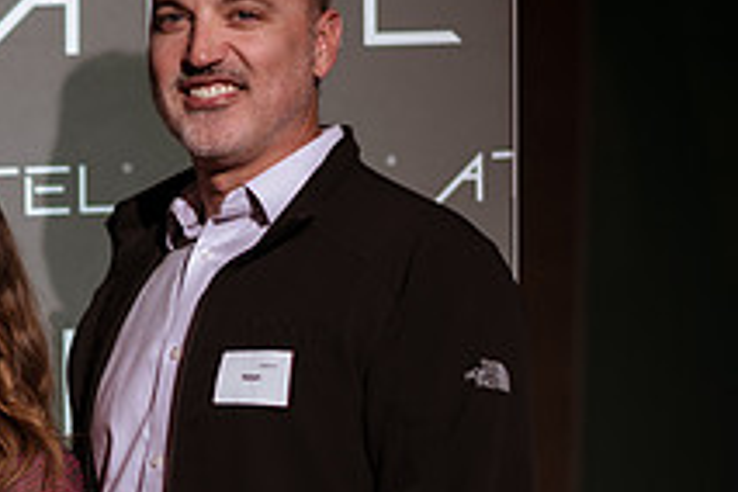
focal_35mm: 158
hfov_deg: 12.6
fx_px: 3239
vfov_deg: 8.7
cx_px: -197
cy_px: 428
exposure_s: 1/400
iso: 320
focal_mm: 58
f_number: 1.4
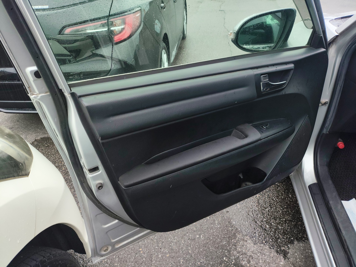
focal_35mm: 25
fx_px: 257
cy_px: 134
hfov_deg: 69.4
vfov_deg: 54.9
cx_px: 178
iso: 50
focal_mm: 4.71
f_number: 1.79
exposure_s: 1/602
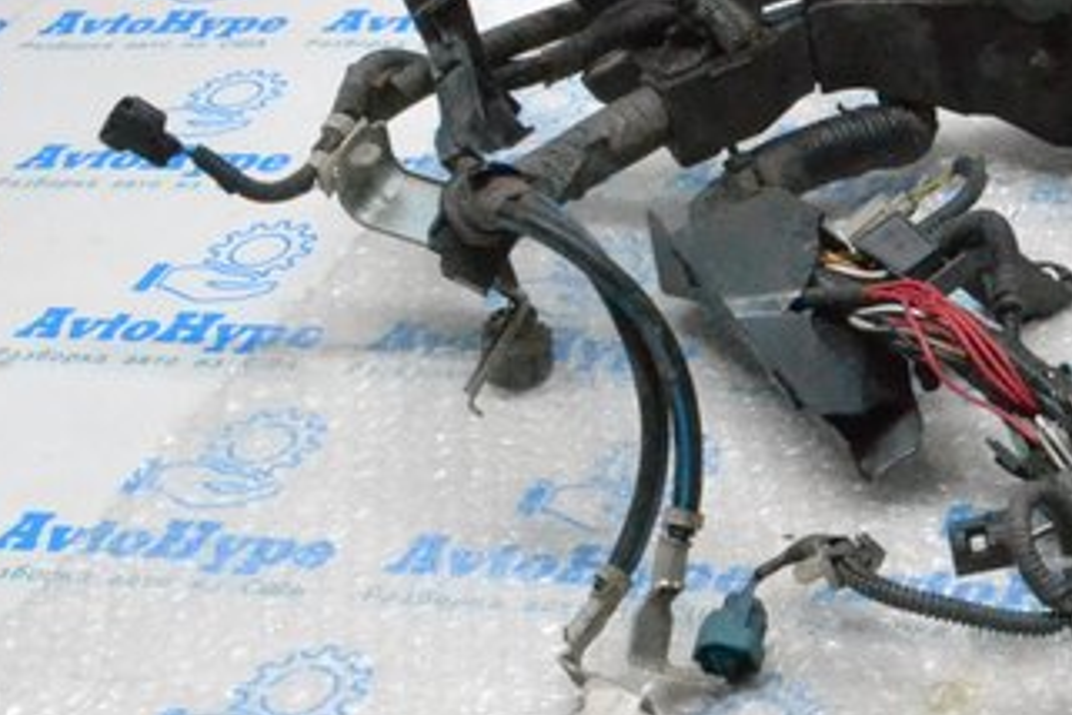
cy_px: 219
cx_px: 1476
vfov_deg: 15.8
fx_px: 2561
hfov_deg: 21.0
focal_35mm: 86
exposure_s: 1/100
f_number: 14
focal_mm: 18
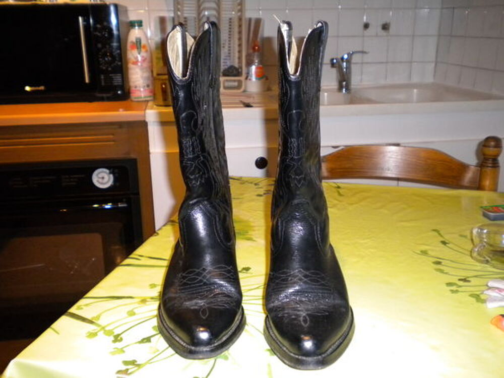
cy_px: 189
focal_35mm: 35
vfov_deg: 40.7
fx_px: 510
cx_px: 252
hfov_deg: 52.6
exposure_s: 1/30
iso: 400
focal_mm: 6.3
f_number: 3.1
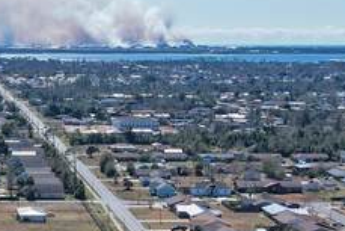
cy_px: 235
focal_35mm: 123
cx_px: -92
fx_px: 1179
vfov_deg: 11.1
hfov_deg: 15.9
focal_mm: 8.38
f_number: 2.8
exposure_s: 1/1500
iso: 100
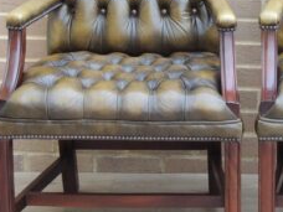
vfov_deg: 10.2
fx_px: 1185
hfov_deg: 13.5
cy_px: 42
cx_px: 236
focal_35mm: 145
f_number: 3.7
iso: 250
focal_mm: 9.8
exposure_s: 1/60
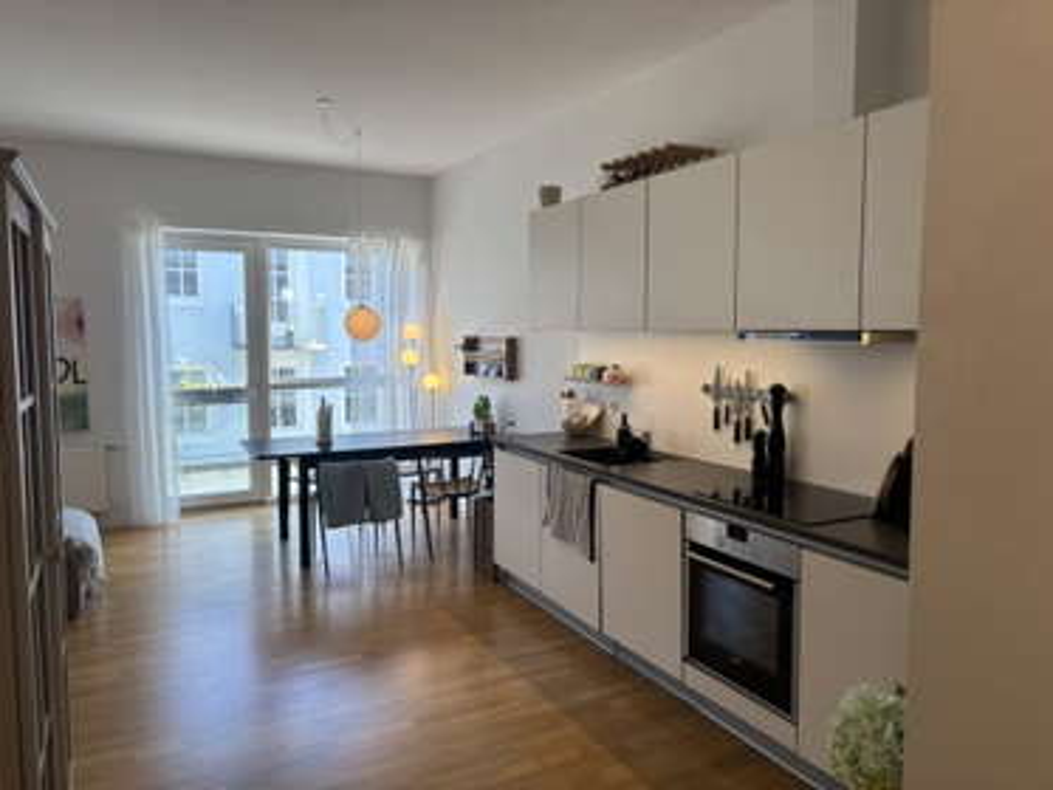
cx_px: 526
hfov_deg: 67.3
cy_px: 395
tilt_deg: -4.1
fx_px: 791
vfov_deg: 53.1
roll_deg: -0.1
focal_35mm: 26
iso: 32
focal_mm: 5.96
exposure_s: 1/100
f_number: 1.6
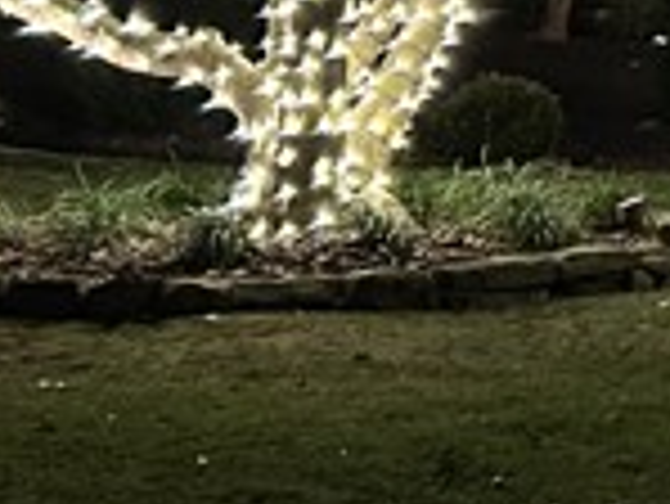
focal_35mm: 174
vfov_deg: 8.2
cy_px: -477
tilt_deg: +10.0
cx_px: 1479
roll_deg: -0.9
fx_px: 3371
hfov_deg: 10.2
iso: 500
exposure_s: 1/30
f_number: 1.5
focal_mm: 5.7
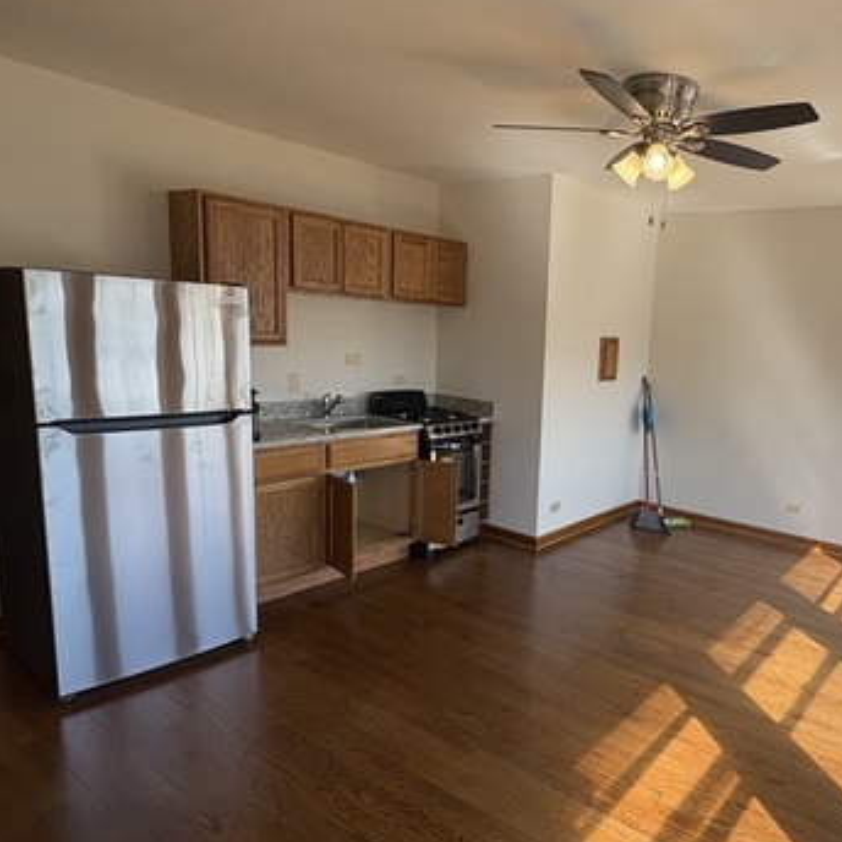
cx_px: 613
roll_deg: -4.0
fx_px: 660
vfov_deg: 65.0
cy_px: 443
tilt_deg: -7.5
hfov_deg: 62.0
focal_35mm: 24
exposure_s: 1/235
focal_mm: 2.22
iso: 50
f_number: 2.2
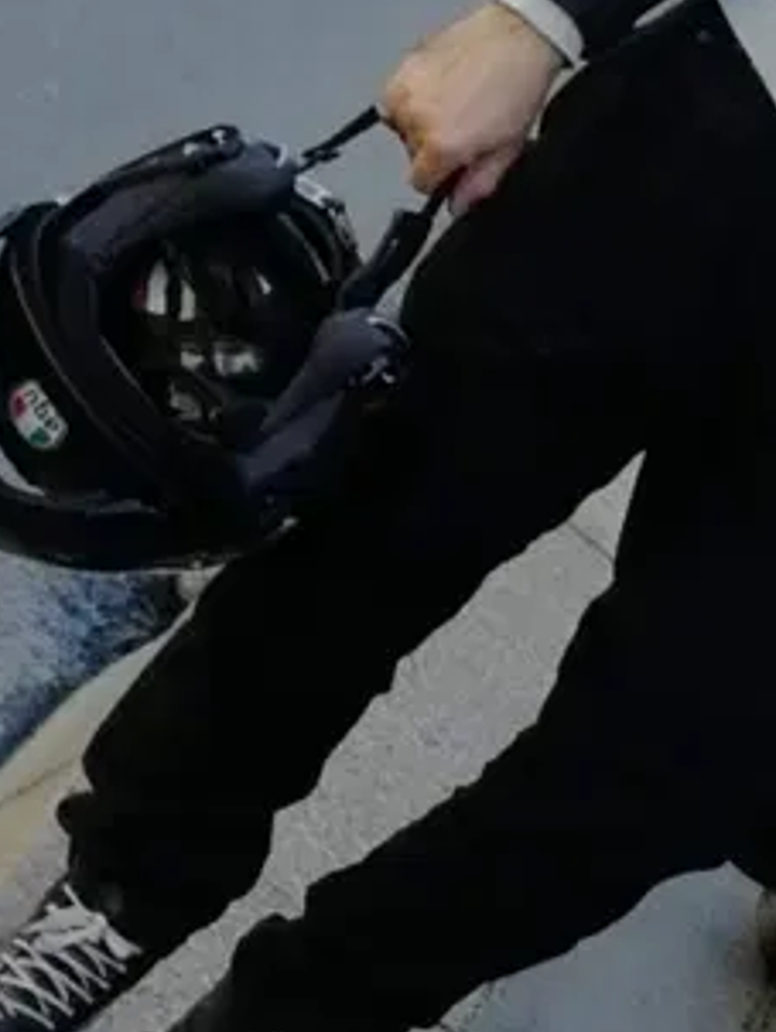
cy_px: 1292
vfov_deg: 13.4
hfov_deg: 9.3
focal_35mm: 143
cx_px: 1877
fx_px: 4268
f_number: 4
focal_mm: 3.95
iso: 50
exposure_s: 1/188
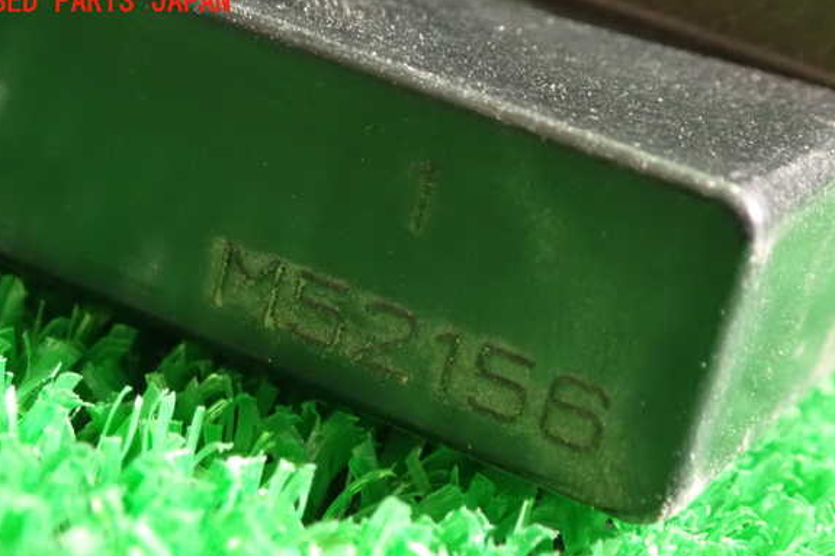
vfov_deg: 13.4
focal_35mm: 102
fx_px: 2365
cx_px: 402
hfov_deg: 20.0
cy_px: 311
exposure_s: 1/15
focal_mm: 16.79
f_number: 4.7
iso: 1600
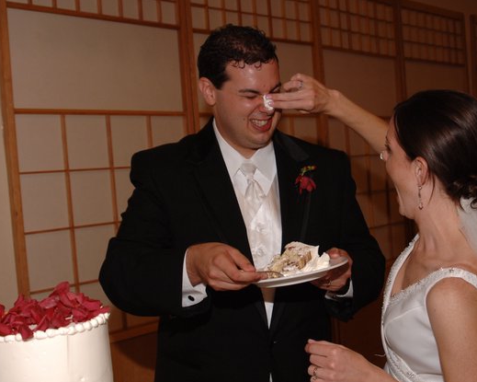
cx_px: 289
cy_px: 194
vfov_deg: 29.1
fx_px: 734
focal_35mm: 52
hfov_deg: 35.9
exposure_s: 1/50
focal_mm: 30
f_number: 5.6
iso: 400
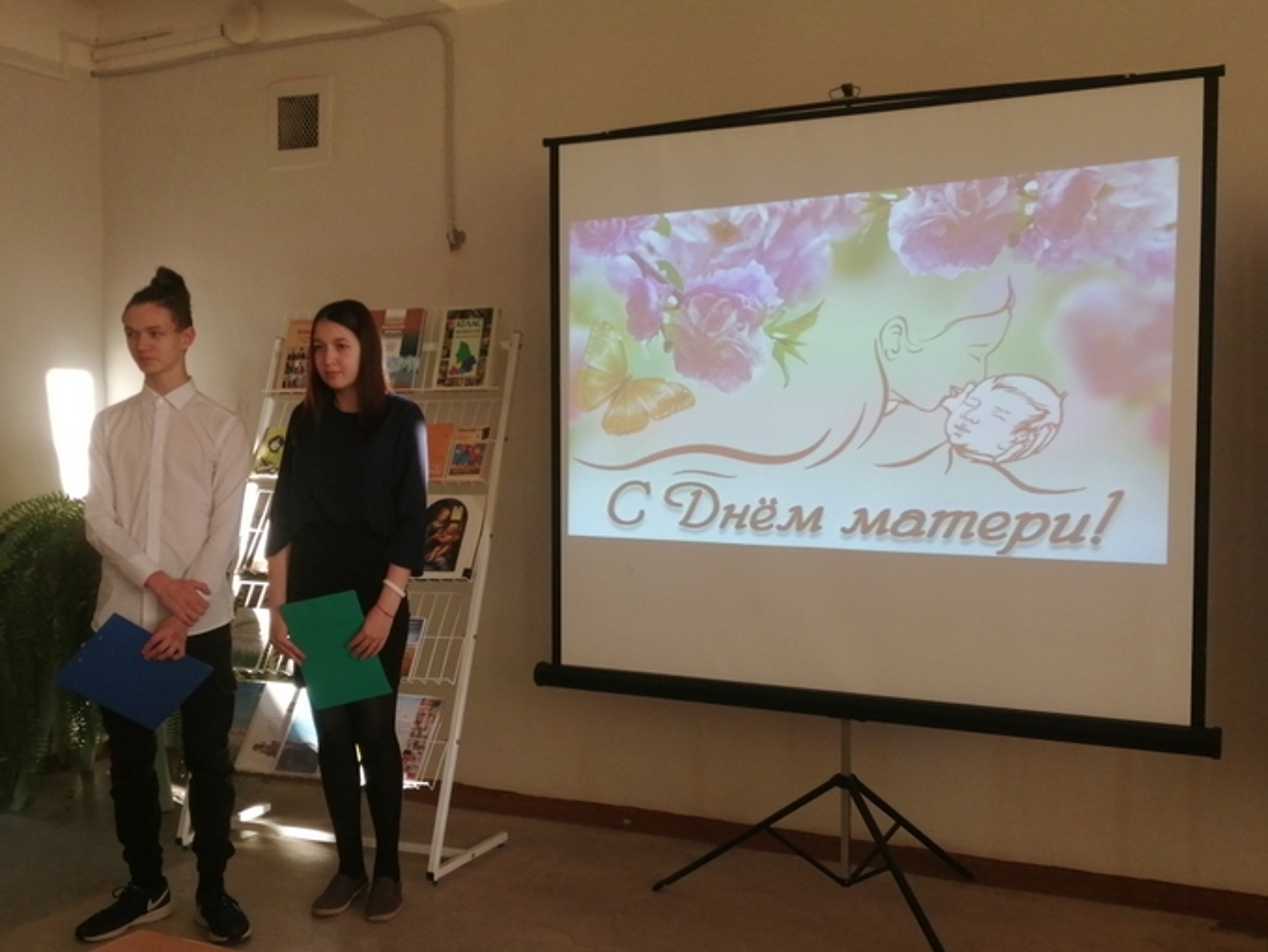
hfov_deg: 53.9
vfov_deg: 41.8
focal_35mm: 34
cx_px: 627
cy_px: 488
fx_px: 1246
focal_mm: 3.62
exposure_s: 1/100
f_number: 1.8
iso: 80
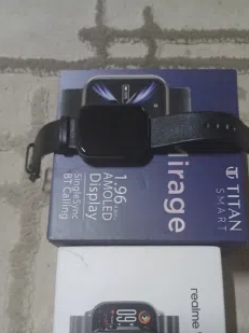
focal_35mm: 35
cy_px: 214
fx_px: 336
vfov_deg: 51.9
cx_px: 142
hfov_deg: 40.5
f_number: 1.8
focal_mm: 3.98
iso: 500
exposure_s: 1/20
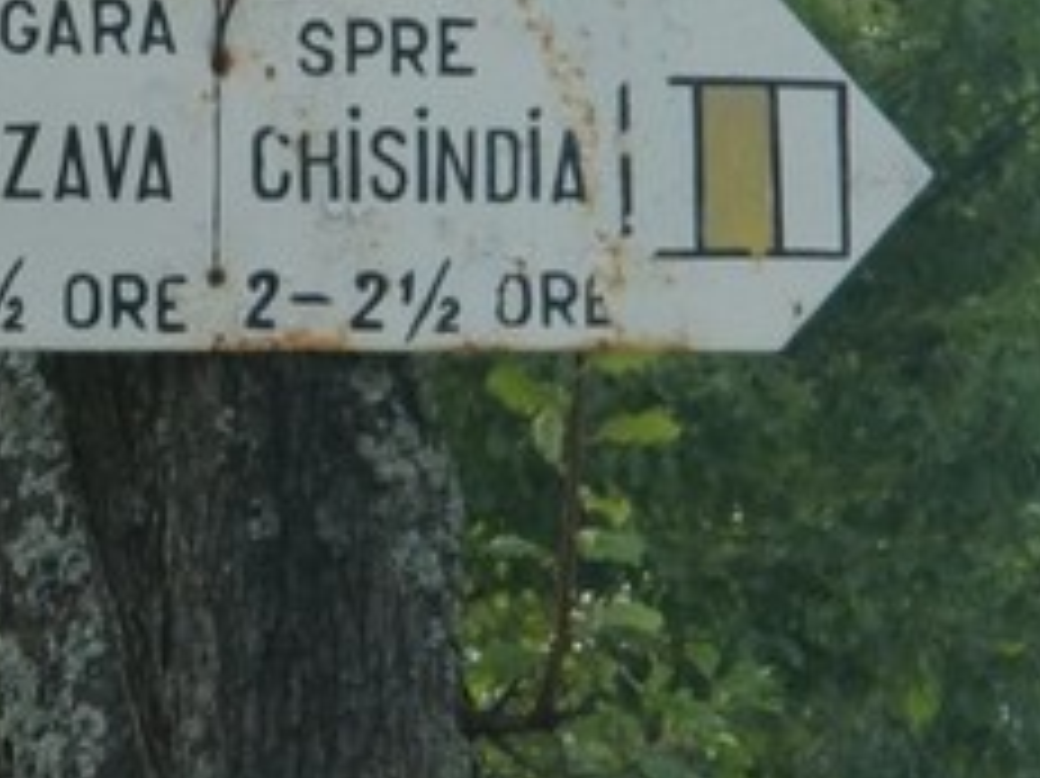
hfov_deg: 5.0
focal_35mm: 395
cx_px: 266
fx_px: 11861
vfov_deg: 3.8
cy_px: 49
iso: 64
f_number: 5.4
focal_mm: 19.98
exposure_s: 1/125
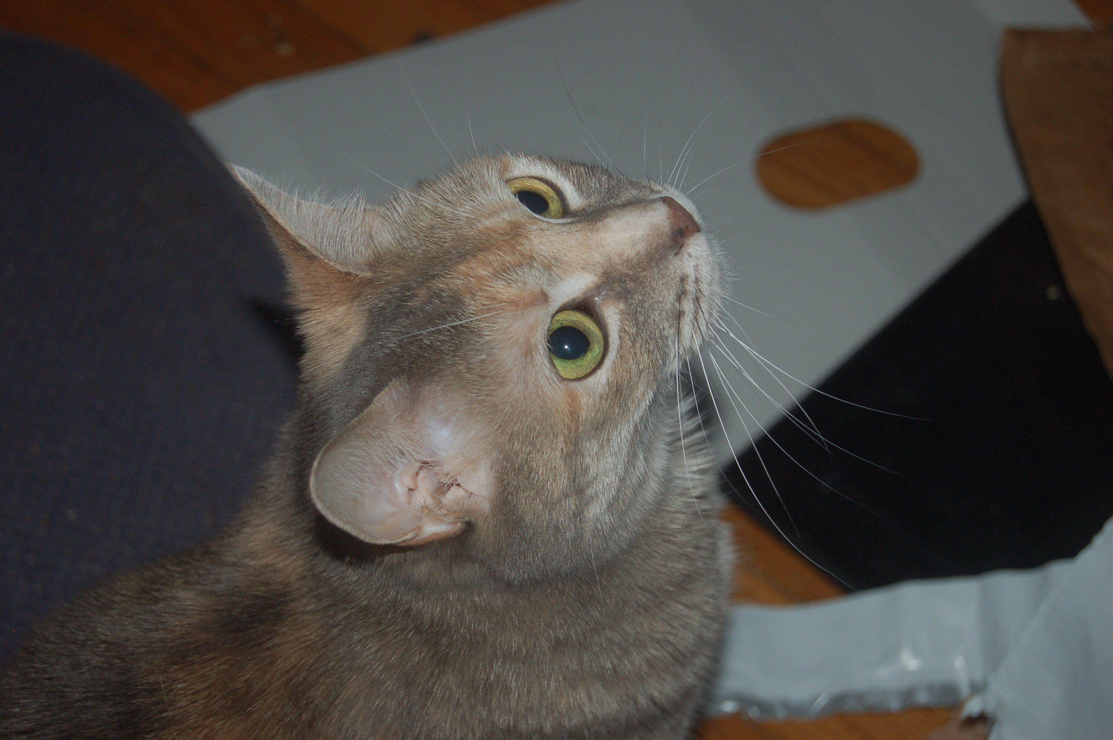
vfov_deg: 16.5
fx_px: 2548
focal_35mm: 82
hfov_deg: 24.6
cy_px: 370
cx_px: 556
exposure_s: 1/60
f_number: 5.6
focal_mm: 55
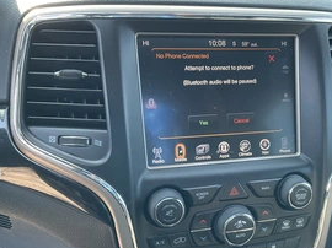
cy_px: 176
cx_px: 224
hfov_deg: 43.2
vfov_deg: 33.1
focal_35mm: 43
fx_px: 412
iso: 64
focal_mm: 3
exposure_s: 1/122
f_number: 1.8
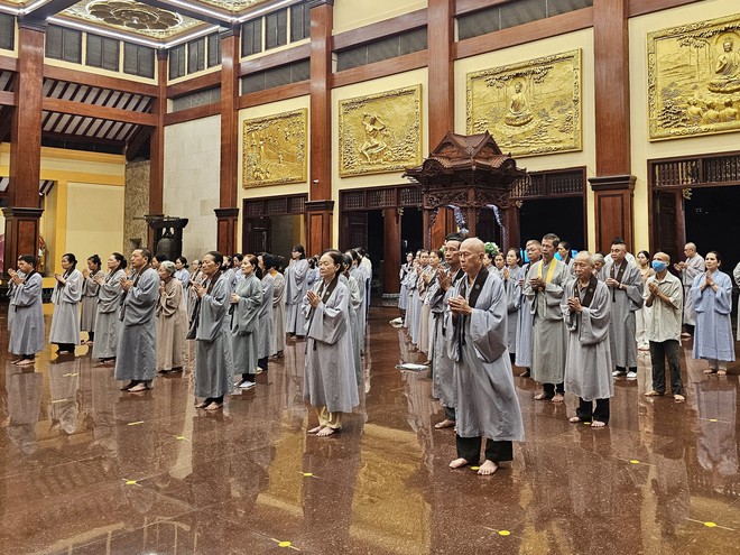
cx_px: 370
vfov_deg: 58.9
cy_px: 278
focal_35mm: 23
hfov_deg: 73.9
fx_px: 492
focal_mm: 6.3
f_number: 1.7
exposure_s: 1/100
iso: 250
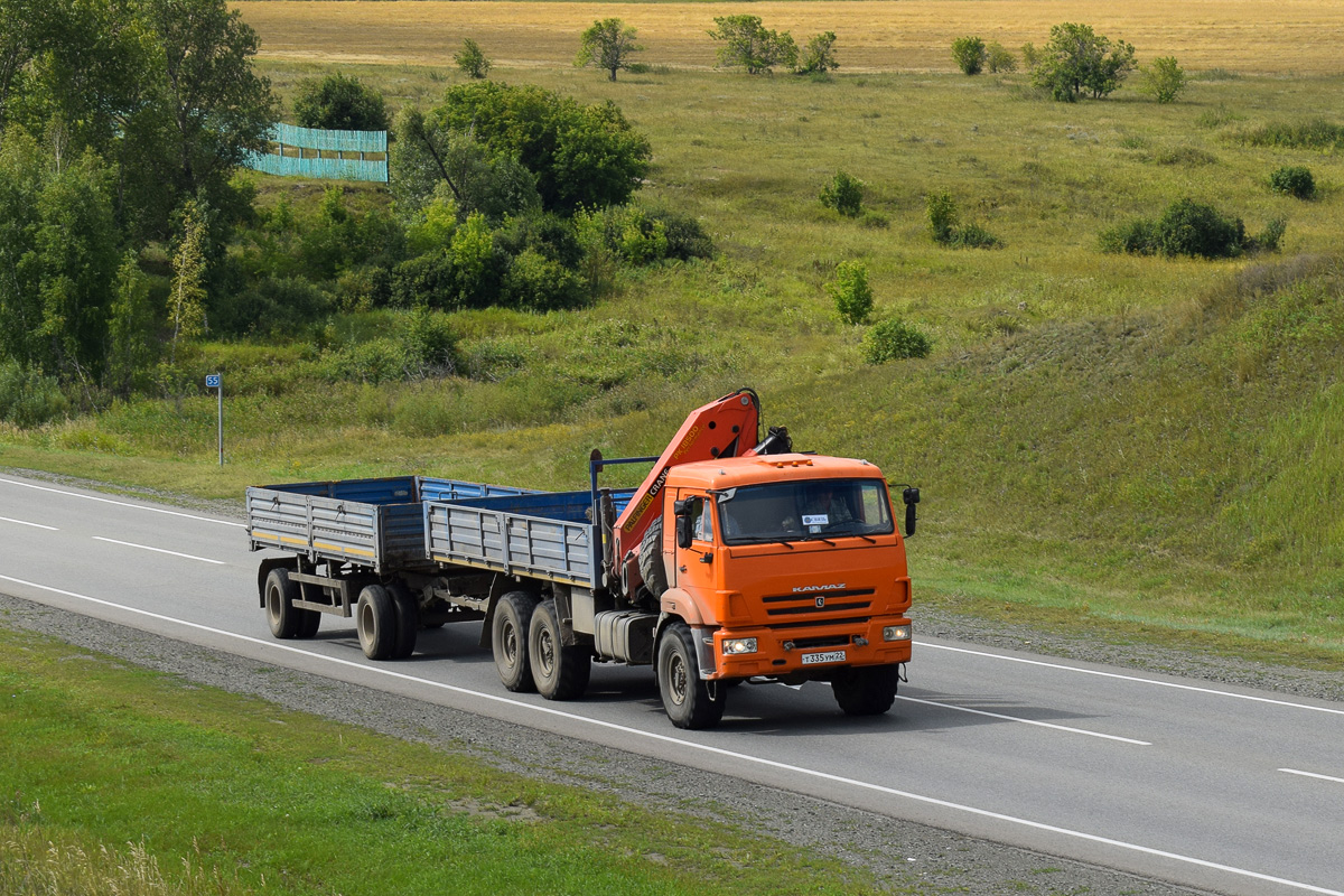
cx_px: 672
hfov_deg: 24.6
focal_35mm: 82
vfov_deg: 16.6
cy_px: 448
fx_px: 3080
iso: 200
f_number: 10
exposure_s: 1/400
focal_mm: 55
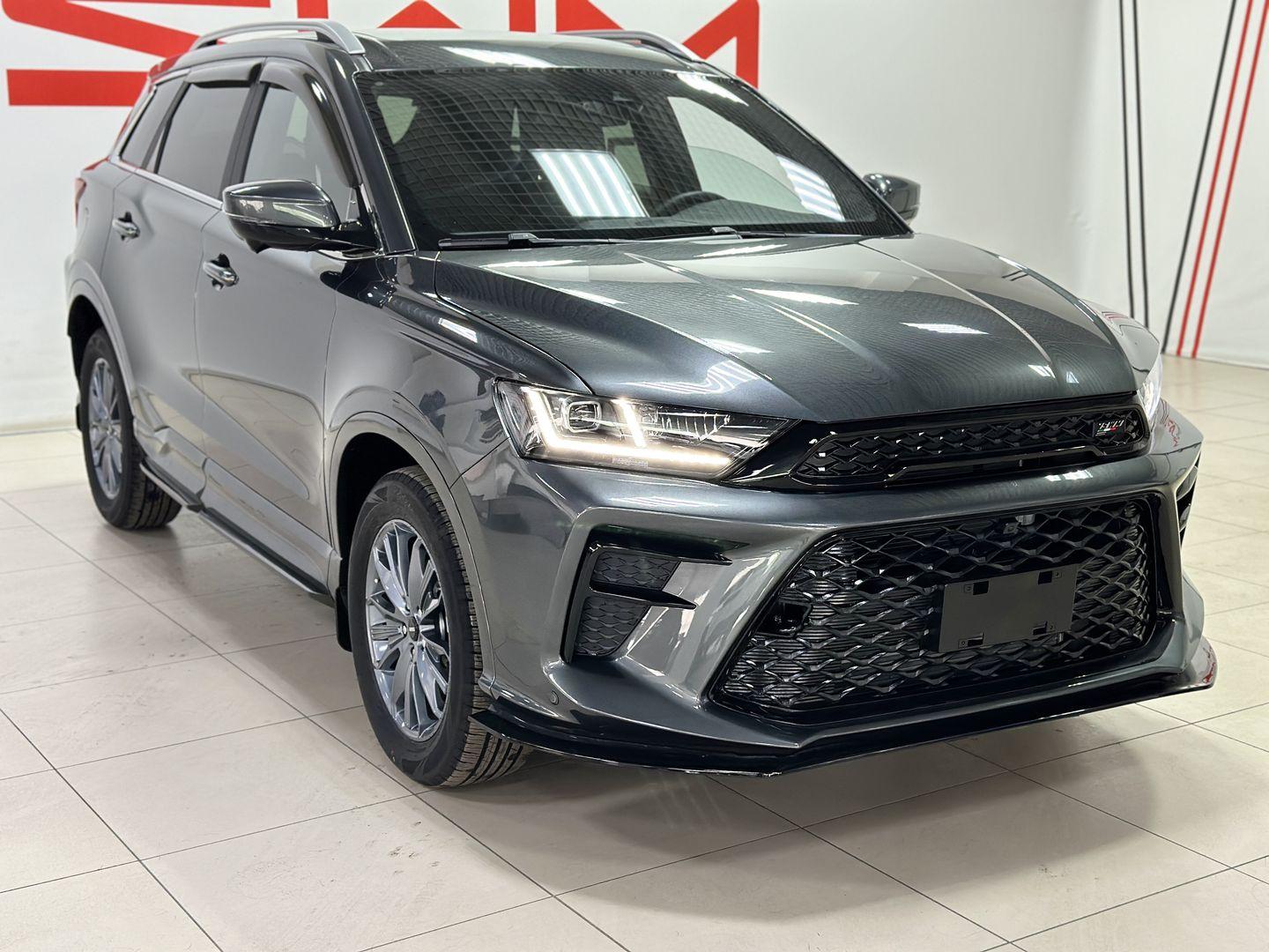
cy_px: 476
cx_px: 634
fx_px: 1760
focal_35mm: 48
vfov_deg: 30.3
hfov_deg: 39.7
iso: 200
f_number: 1.78
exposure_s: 1/100
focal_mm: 6.86
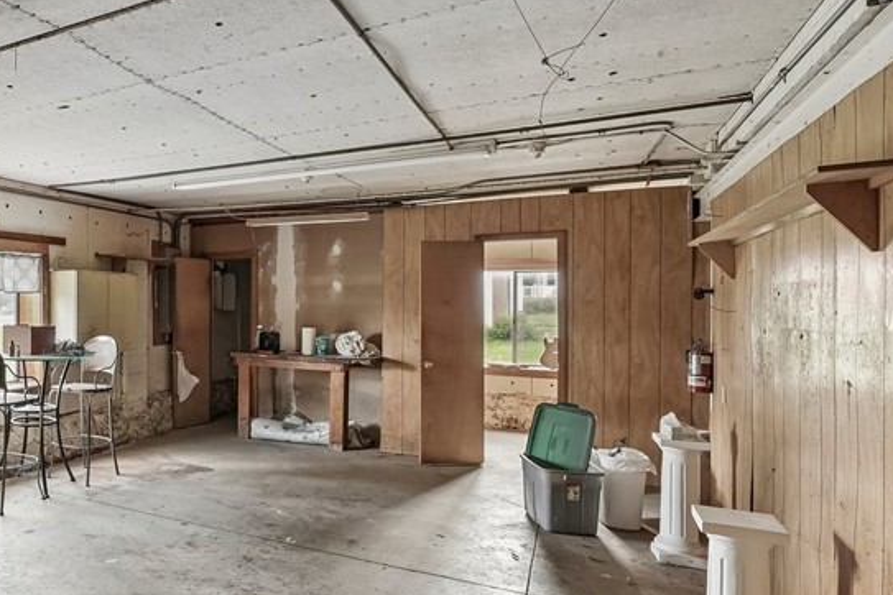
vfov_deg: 53.1
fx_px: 595
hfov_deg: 67.4
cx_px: 189
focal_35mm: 24
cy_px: 313
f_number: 8
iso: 400
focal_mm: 12
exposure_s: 1/8
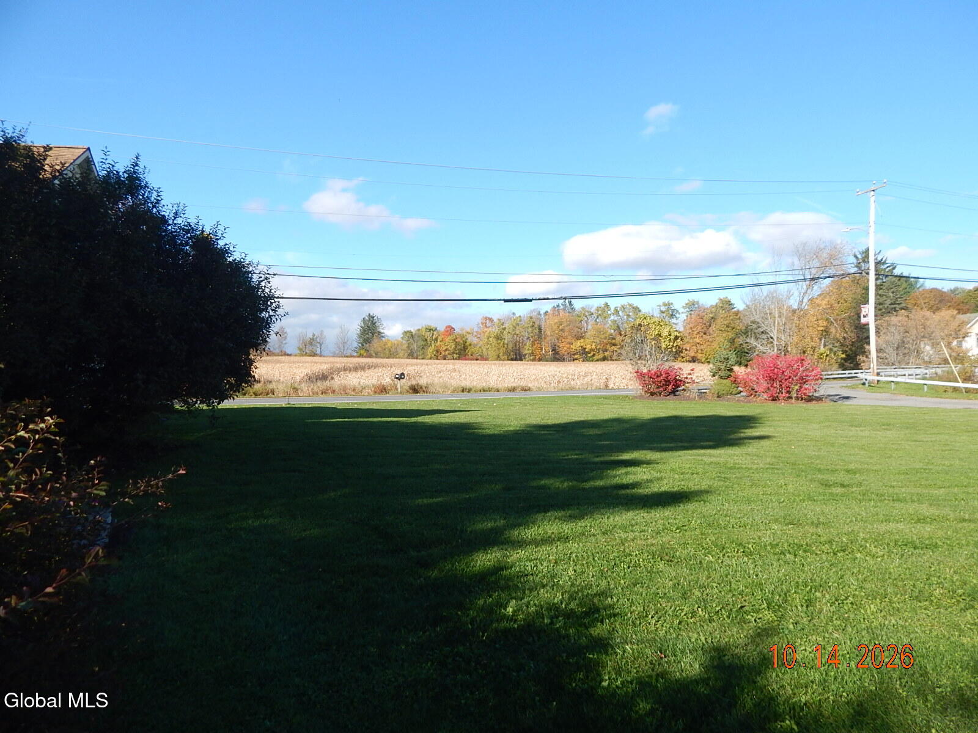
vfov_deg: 61.1
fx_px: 622
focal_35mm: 22
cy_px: 366
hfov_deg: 76.4
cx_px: 489
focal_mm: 4
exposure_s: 1/1000
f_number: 3
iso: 125
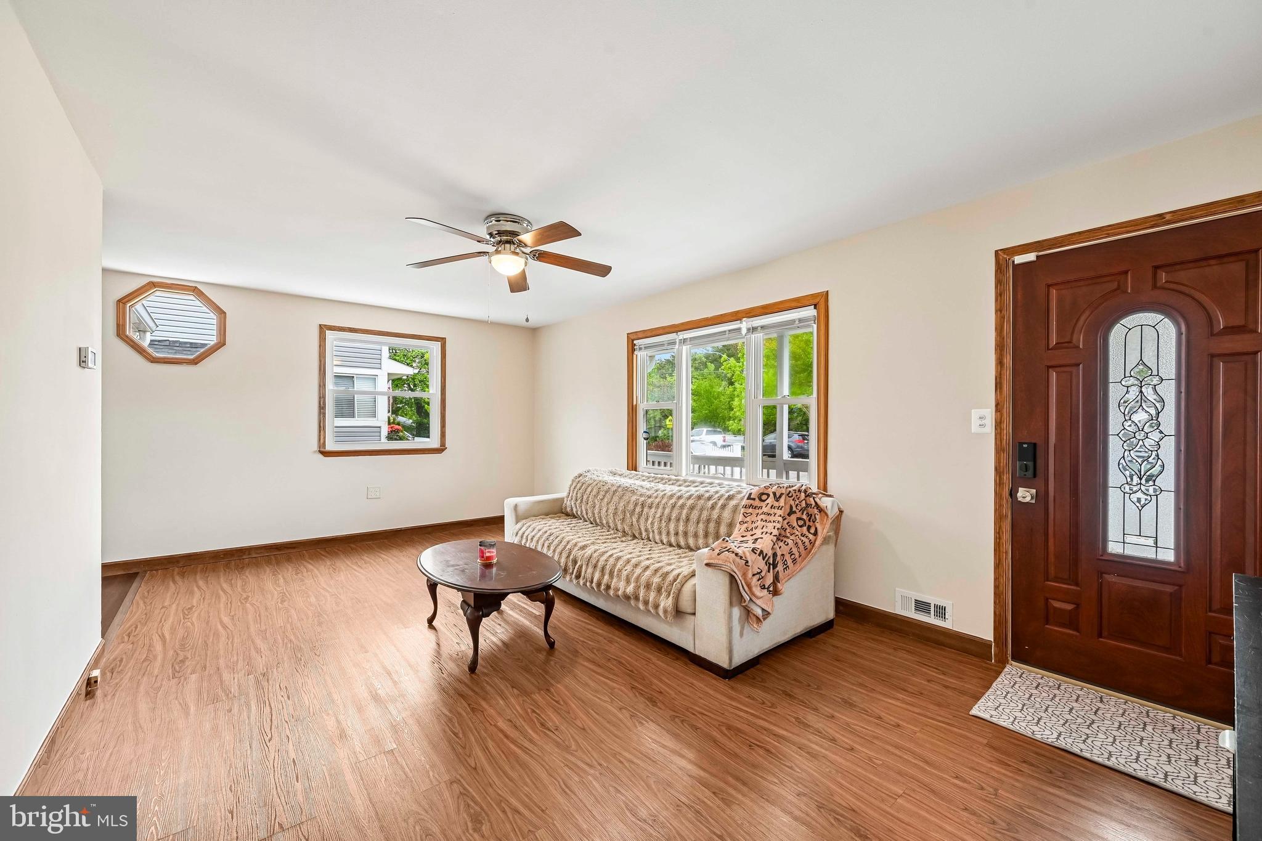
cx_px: 631
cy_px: 420
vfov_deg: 81.2
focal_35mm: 14
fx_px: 491
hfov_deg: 104.3
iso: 360
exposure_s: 1/15
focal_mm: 14
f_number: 8
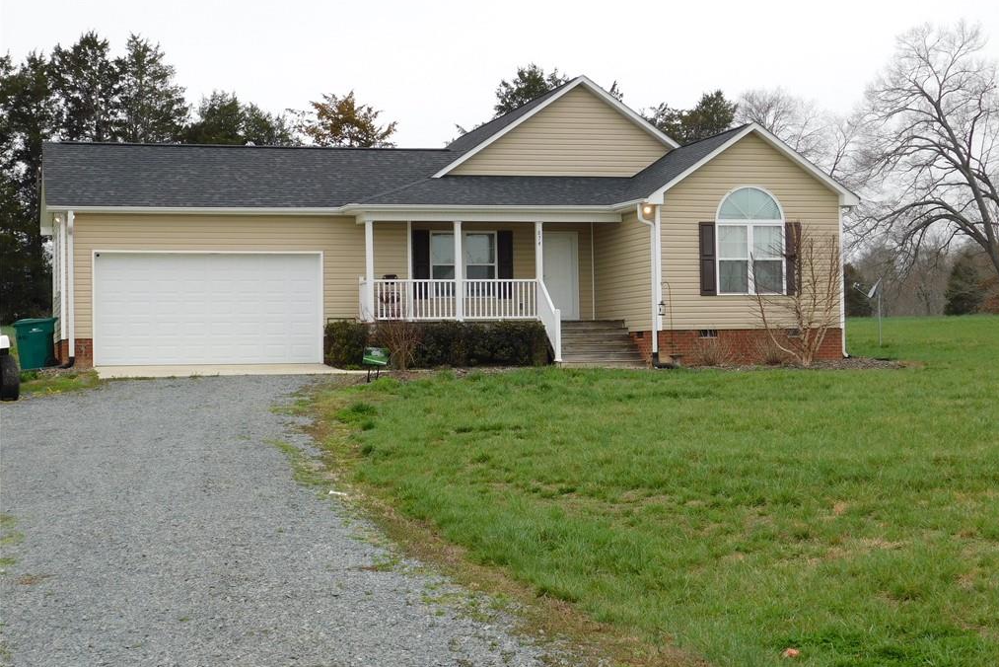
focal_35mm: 62
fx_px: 1721
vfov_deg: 21.9
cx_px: 504
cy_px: 306
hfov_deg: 32.4
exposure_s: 1/200
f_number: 4
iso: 125
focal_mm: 10.4
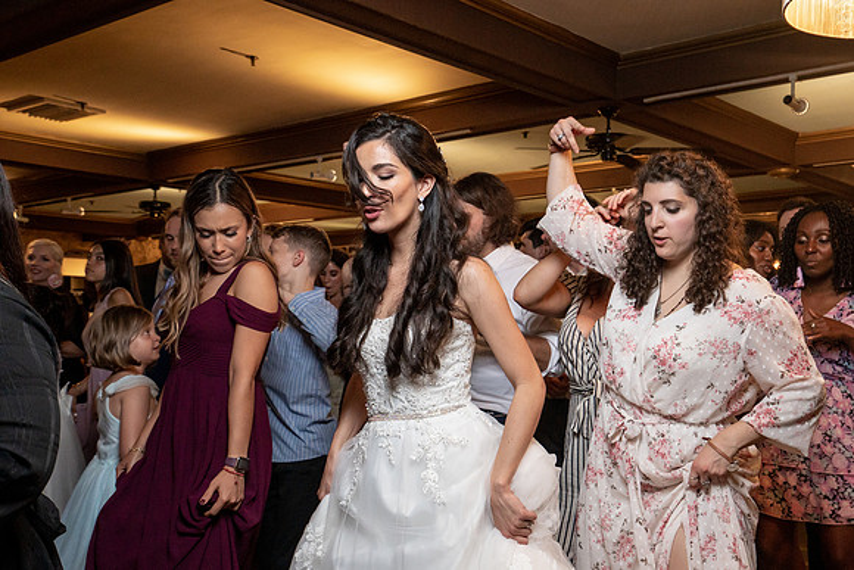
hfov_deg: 48.6
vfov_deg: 33.6
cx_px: 473
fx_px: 943
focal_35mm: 40
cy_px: 316
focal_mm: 35
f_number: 5.6
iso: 2000
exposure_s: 1/200
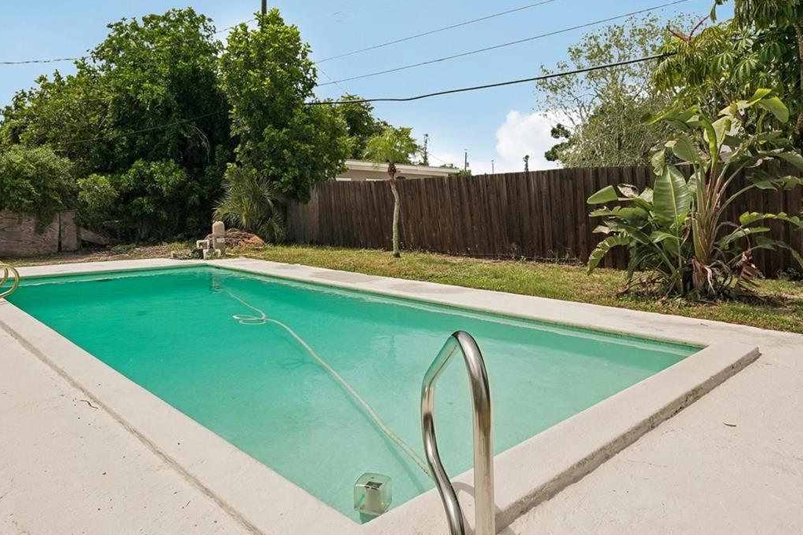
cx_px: 353
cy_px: 191
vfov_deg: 50.6
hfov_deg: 71.3
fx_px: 557
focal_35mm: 25
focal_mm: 16
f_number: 8
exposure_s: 1/1000
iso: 400
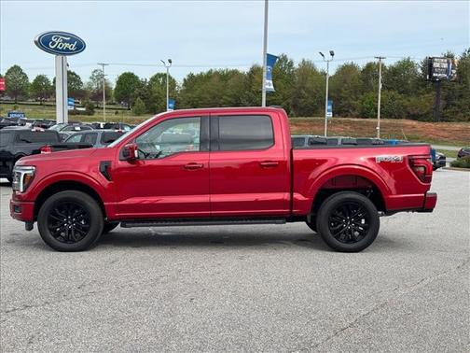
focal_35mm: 48
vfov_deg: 30.3
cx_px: 235
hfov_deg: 39.7
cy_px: 176
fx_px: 652
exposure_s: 1/2252
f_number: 1.78
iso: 64
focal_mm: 6.76
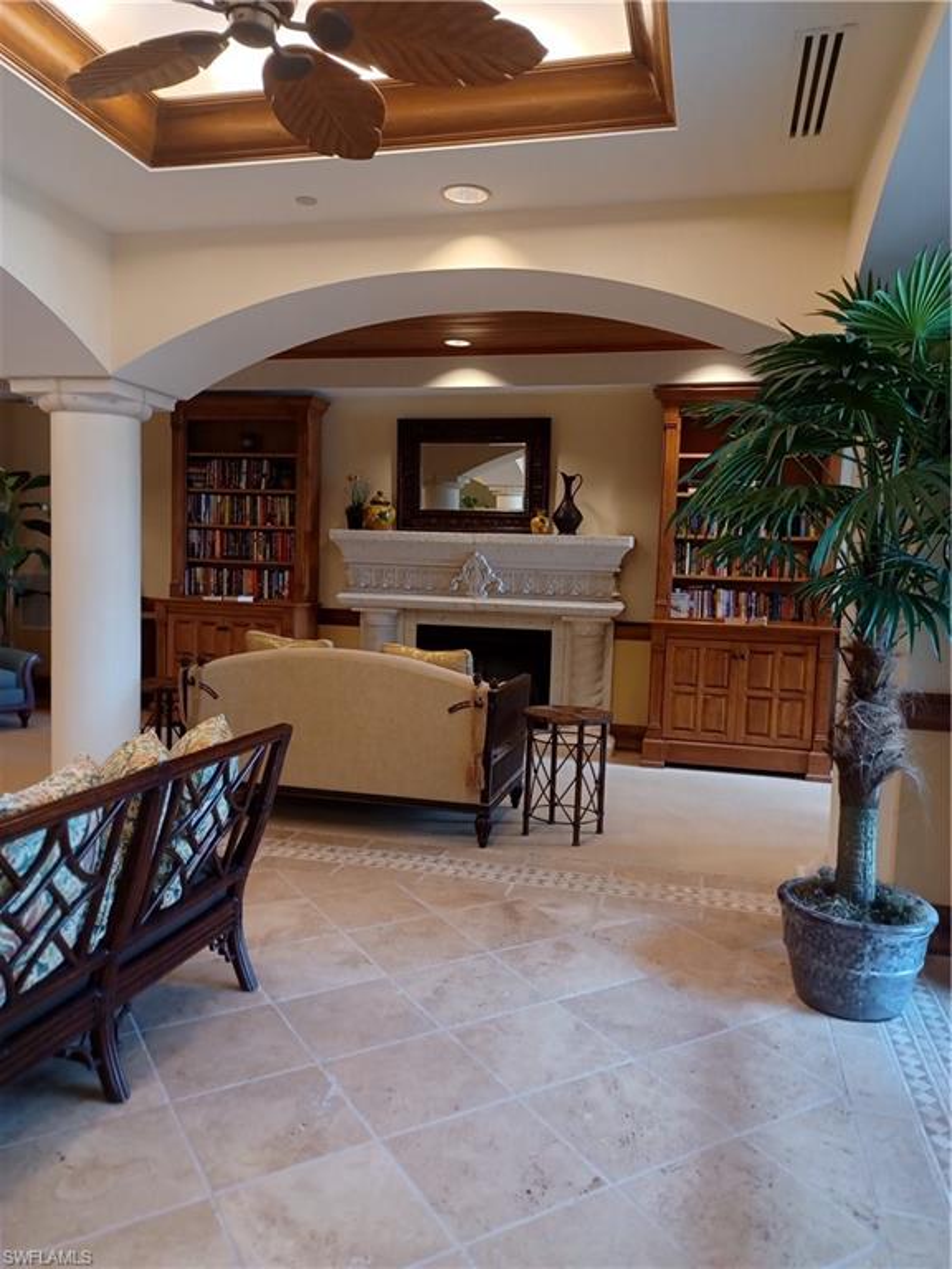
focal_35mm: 25
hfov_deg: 54.9
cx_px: 476
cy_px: 634
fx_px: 917
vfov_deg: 69.4
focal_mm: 4.6
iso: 320
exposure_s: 1/30
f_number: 1.8
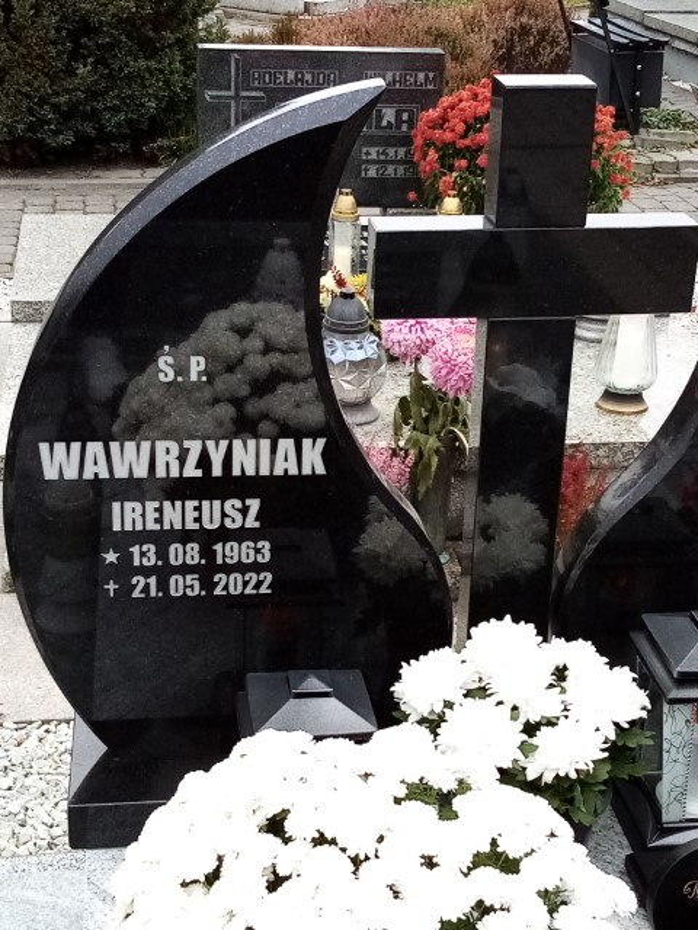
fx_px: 699
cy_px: 465
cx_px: 349
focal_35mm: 26
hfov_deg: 53.1
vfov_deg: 67.3
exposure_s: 1/100
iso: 162
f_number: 1.8
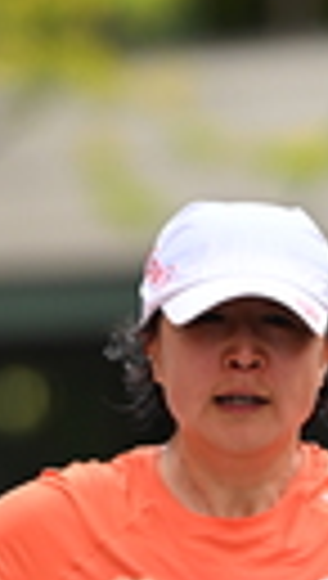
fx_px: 13745
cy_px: 643
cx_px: 258
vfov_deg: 2.4
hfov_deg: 1.4
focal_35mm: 893
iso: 640
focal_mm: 200
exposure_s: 1/2000
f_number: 2.8
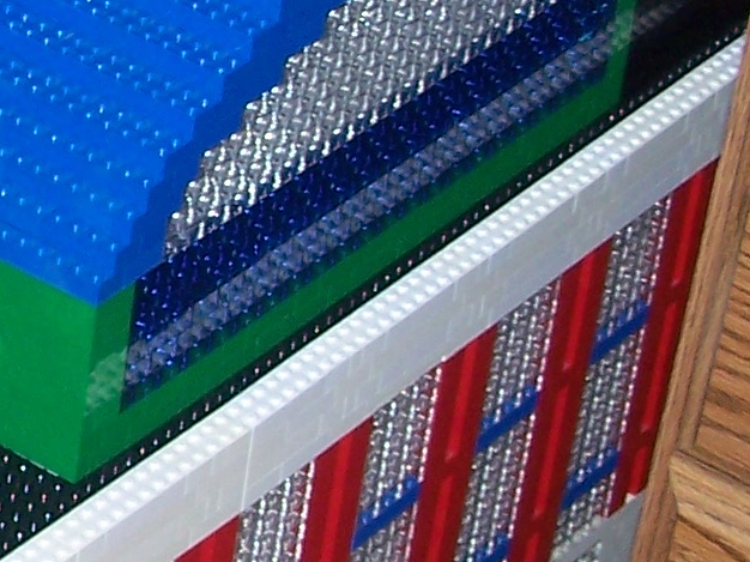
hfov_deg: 9.8
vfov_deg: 7.7
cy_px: 256
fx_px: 4180
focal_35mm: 193
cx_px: -504
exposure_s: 1/60
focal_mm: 7.8
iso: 125
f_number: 2.8
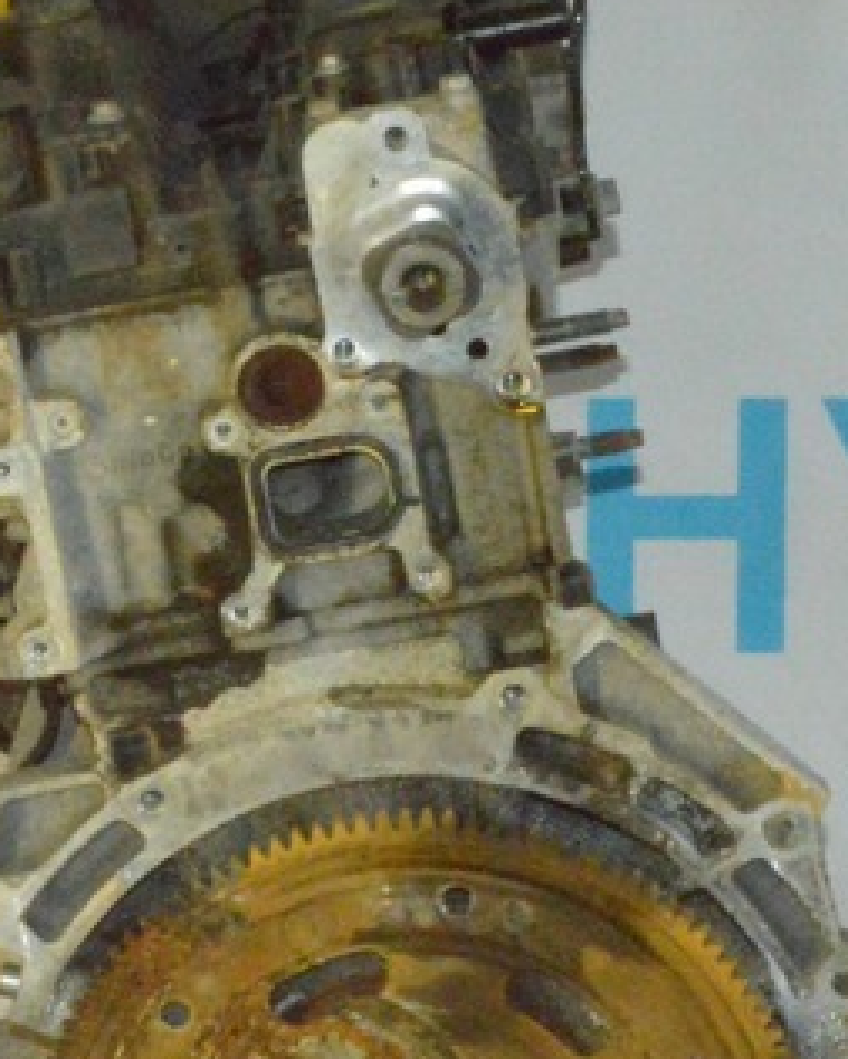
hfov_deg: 7.1
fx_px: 6867
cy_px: 642
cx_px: 392
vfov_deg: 8.8
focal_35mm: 219
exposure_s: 1/50
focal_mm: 48
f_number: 36
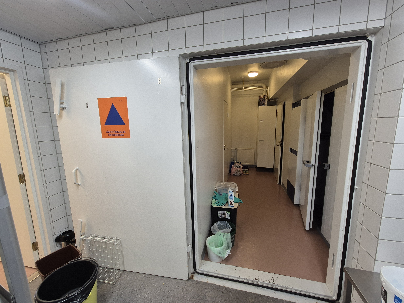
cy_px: 152
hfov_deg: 106.2
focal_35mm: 13
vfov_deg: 89.9
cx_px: 202
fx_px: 152
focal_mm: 2.2
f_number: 2.2
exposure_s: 1/50
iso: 100
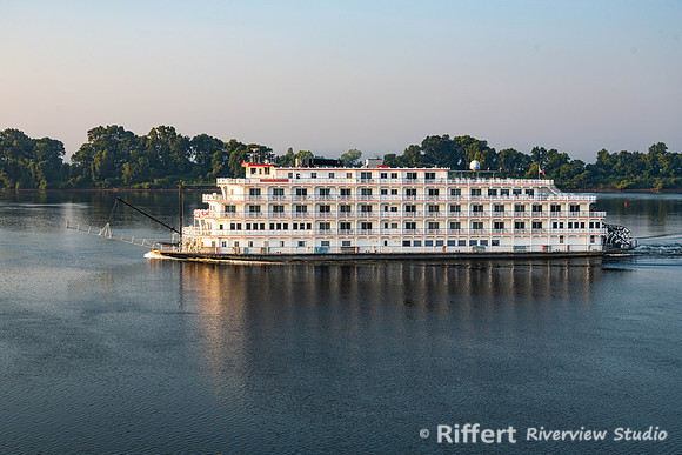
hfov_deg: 34.8
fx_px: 1087
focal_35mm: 57
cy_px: 228
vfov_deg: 23.6
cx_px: 341
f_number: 8
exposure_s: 1/160
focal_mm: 56
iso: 80
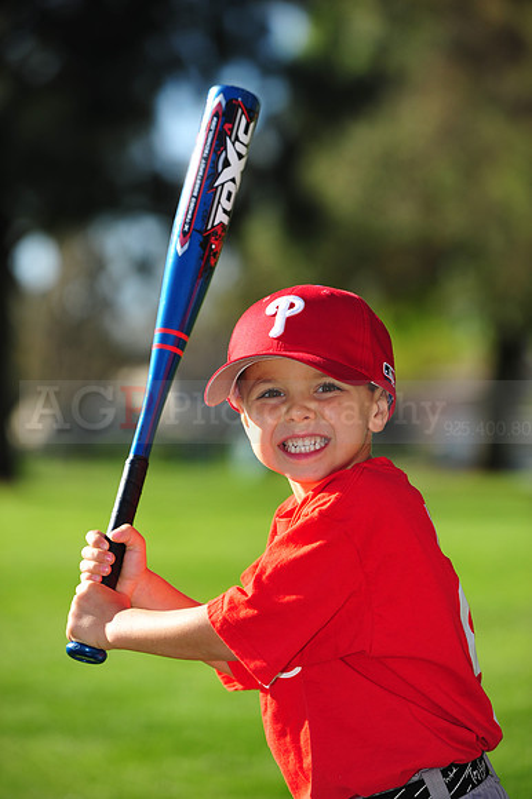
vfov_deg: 14.2
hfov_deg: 9.5
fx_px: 3218
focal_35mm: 145
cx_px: 266
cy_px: 400
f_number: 4.5
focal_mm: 145
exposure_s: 1/1000
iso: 200
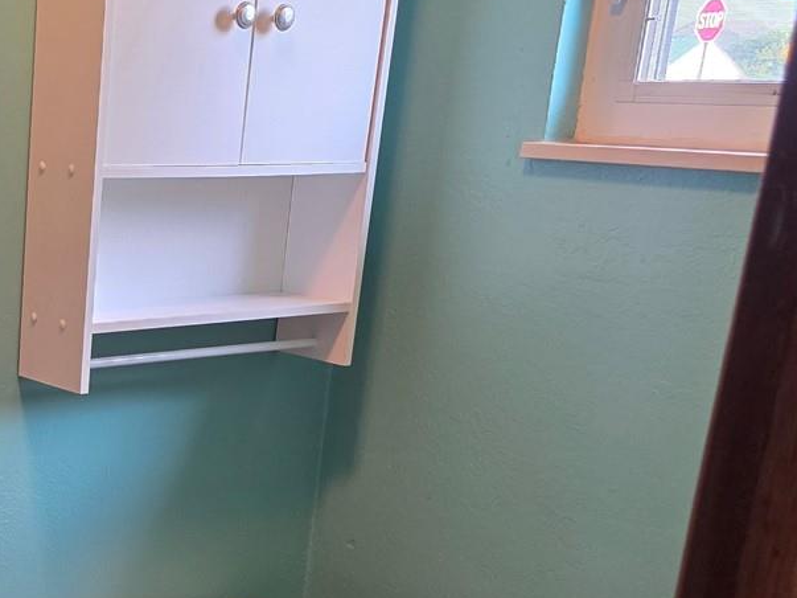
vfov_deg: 23.3
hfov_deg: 28.9
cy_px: 561
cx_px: -69
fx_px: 1404
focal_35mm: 61
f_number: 1.7
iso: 250
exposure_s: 1/120
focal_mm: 6.3
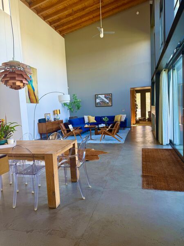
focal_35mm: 24
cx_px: 92
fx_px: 170
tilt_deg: -4.9
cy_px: 123
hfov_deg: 56.8
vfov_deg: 71.6
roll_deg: +3.4
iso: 80
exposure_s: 1/121
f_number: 1.78
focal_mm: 6.76
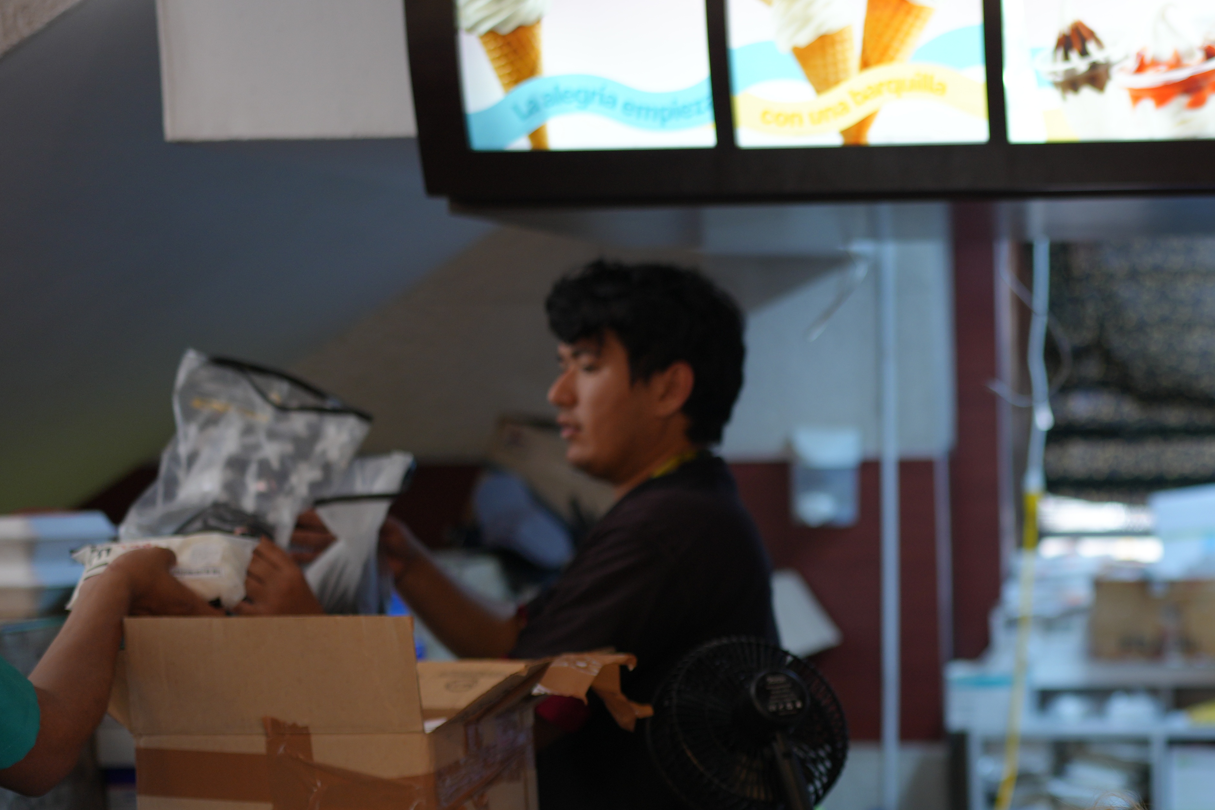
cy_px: 711
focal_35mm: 80
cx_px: 1343
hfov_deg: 23.7
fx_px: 2700
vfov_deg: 16.9
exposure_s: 1/160
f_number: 1.4
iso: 200
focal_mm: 35
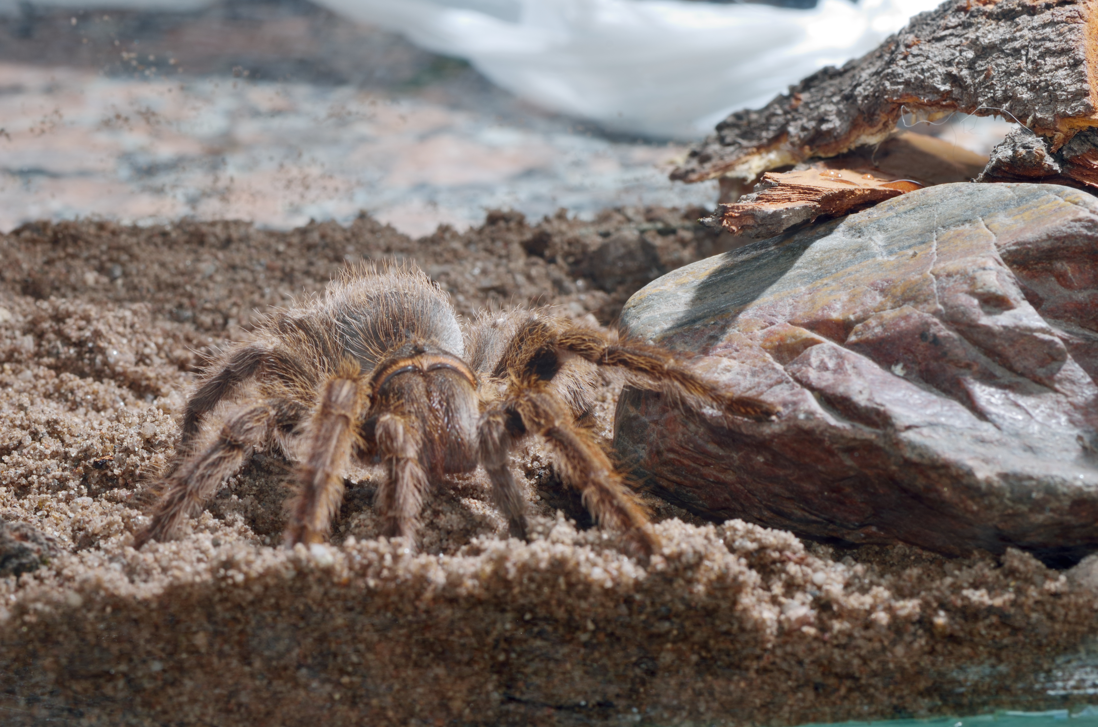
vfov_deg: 8.7
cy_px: 364
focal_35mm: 158
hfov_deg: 13.1
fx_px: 4794
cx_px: 549
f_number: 16
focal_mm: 105
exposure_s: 1/60
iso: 100
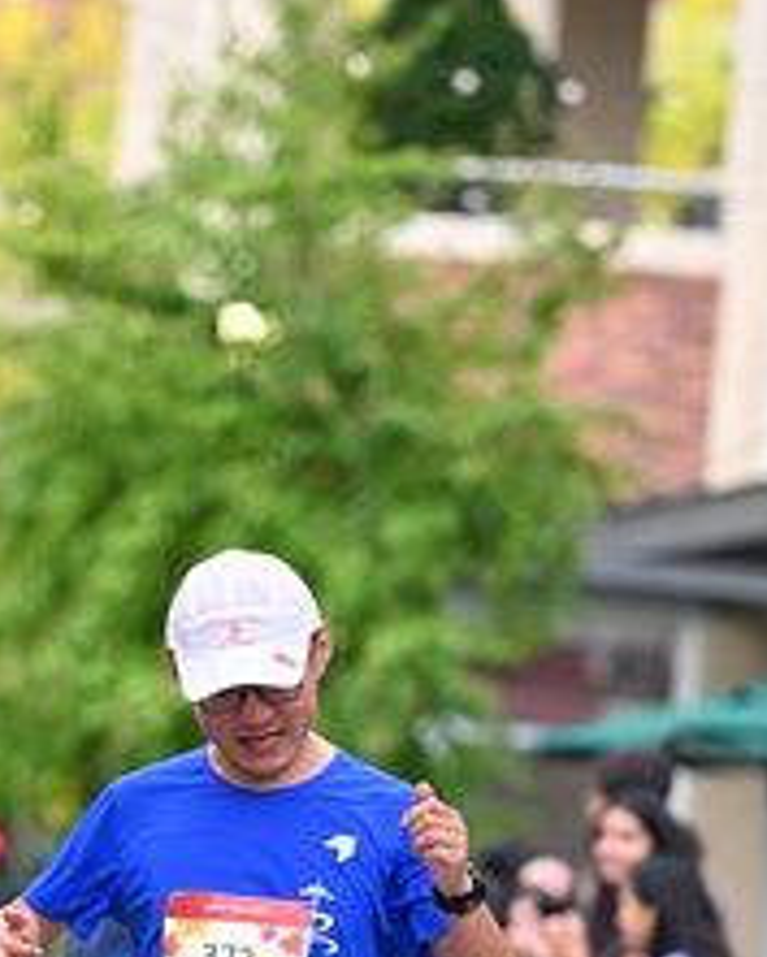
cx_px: 292
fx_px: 8620
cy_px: 727
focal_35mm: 304
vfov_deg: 6.4
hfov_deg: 5.1
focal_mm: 130
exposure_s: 1/1600
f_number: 2.8
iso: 1000
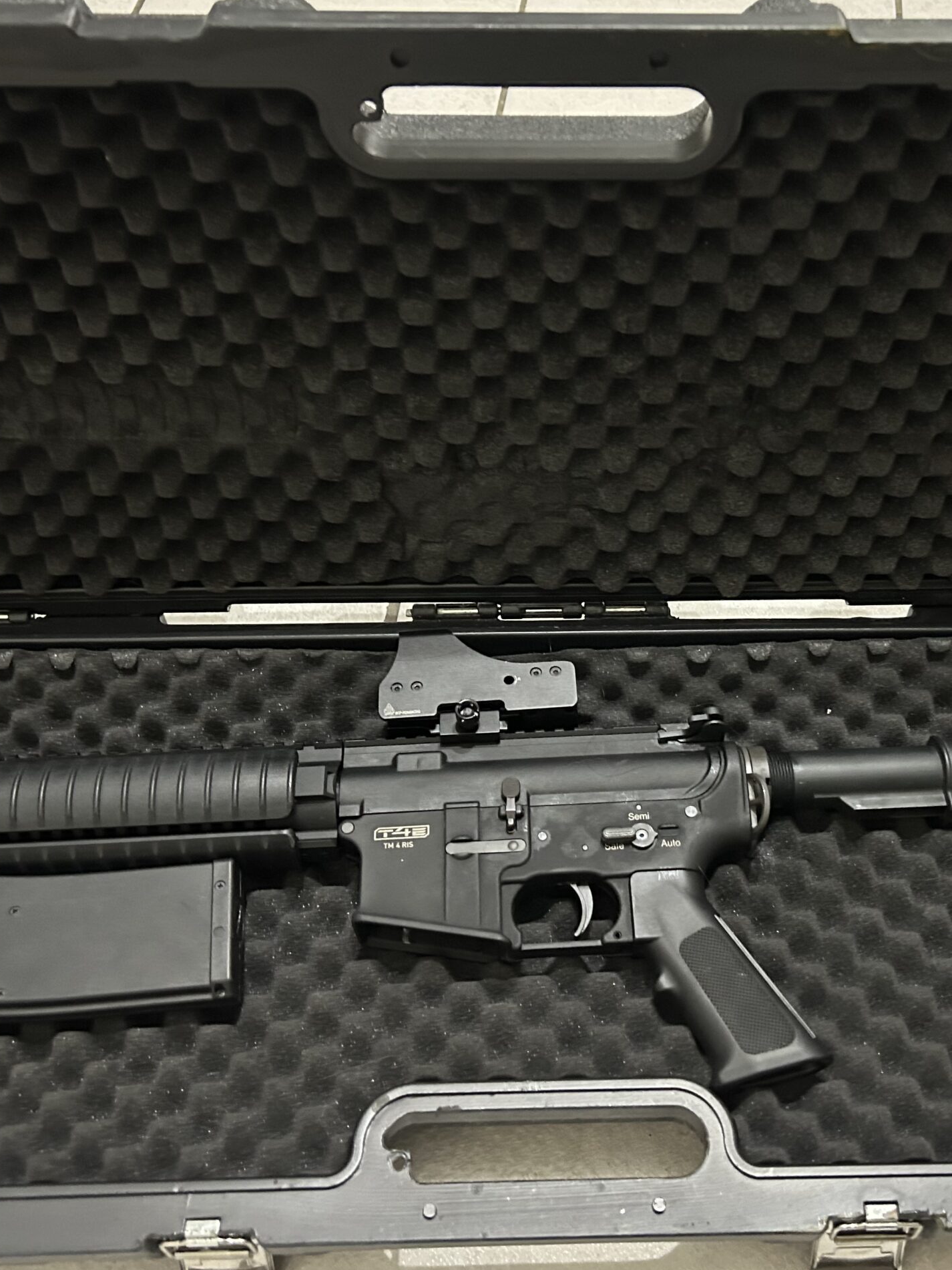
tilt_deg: -56.3
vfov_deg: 52.6
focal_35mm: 35
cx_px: 600
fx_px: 1284
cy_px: 636
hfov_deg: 40.4
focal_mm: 5.7
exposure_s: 1/25
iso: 800
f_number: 1.5
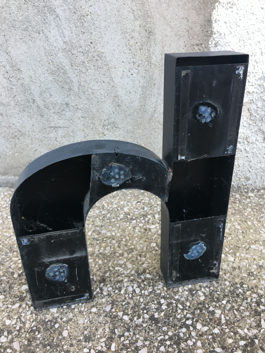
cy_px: 176
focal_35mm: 29
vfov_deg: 61.7
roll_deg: +1.9
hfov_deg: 48.2
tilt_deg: -23.7
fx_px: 296
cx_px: 132
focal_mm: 4.15
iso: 25
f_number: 2.2
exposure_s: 1/33
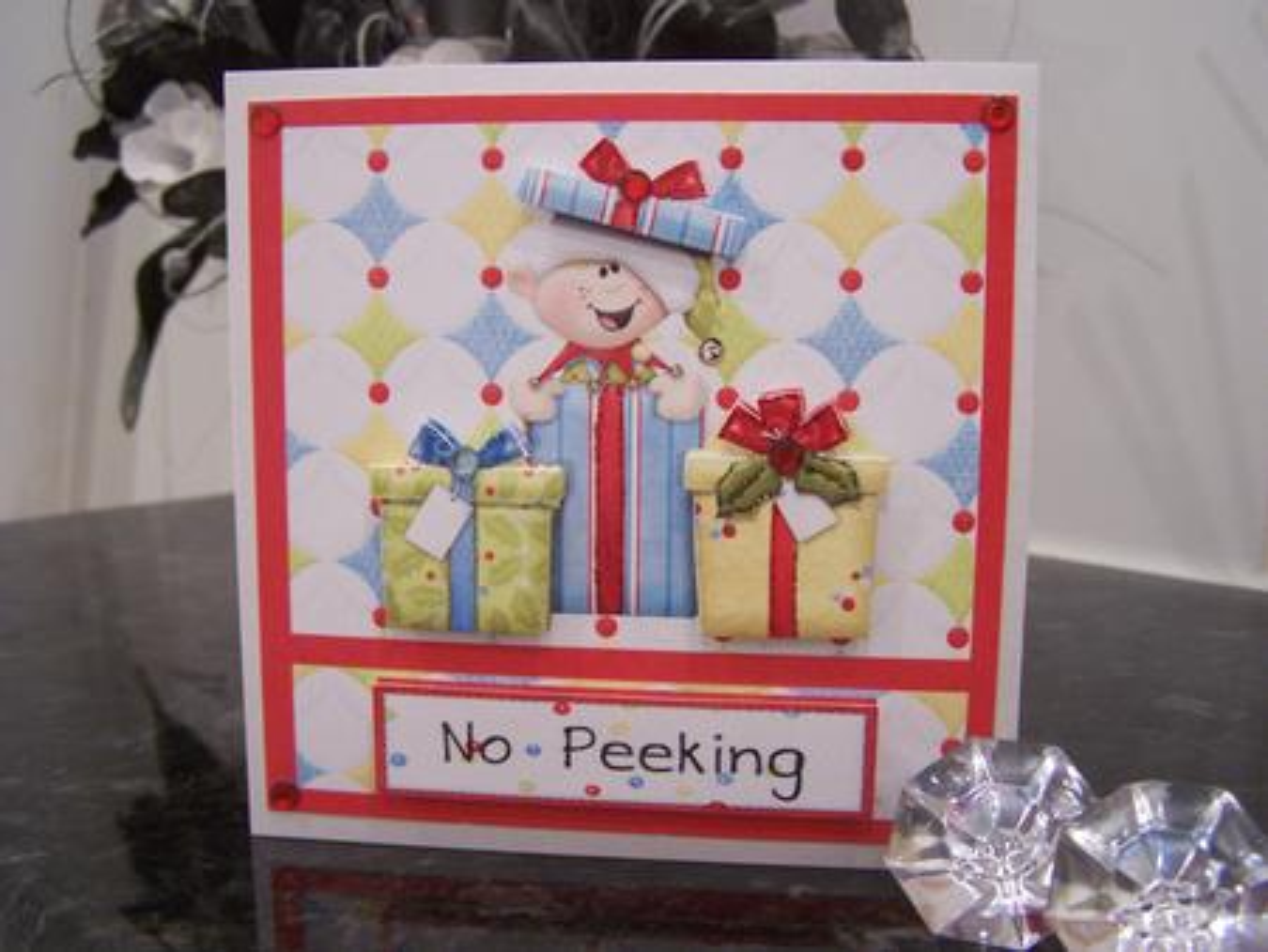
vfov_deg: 37.8
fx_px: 1393
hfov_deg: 49.0
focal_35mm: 38
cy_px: 476
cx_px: 634
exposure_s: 1/10
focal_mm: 6.3
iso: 140
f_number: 2.8
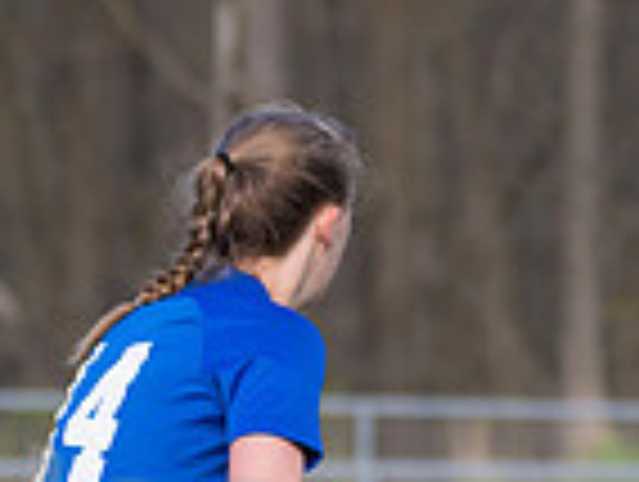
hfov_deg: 2.5
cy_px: 606
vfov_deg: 1.9
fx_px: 14497
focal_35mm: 784
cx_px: 166
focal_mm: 200
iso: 200
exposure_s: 1/1600
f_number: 5.6
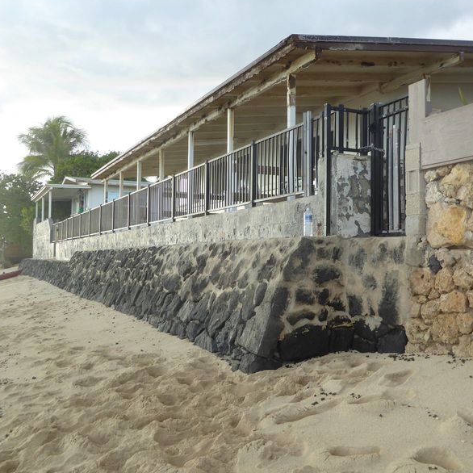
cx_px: 264
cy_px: 237
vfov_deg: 40.9
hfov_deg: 40.9
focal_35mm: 41
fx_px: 634
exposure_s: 1/160
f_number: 3.6
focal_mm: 5.8
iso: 80
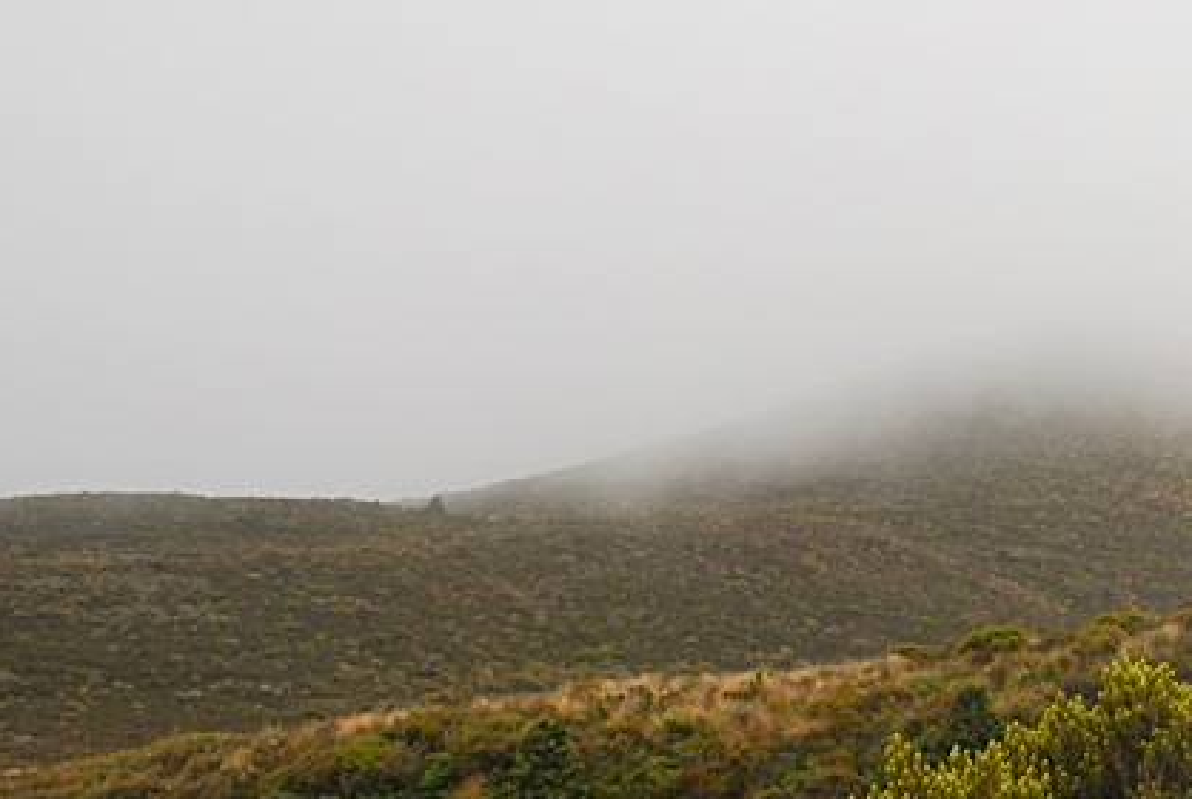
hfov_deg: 18.5
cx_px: 1018
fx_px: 3614
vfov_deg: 12.6
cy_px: 468
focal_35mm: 109
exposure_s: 1/60
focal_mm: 38
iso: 400
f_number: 5.6
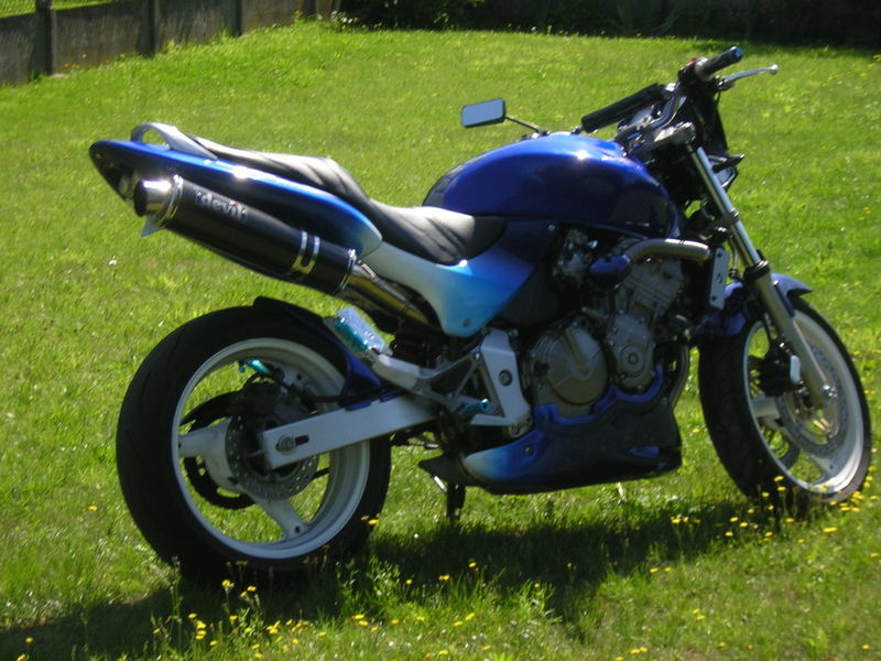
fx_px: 2749
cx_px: 440
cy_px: 330
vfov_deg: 13.7
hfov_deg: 18.2
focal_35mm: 108
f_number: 4.7
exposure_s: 1/267
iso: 100
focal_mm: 14.1
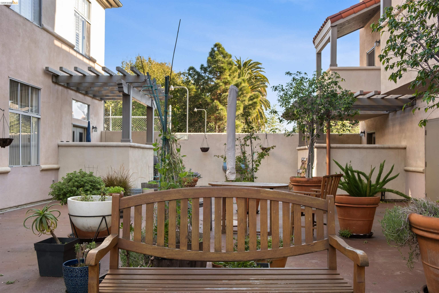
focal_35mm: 35
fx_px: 427
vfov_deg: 37.9
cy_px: 146
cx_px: 220
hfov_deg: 54.4
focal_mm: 23
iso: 125
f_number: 8
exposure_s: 1/15
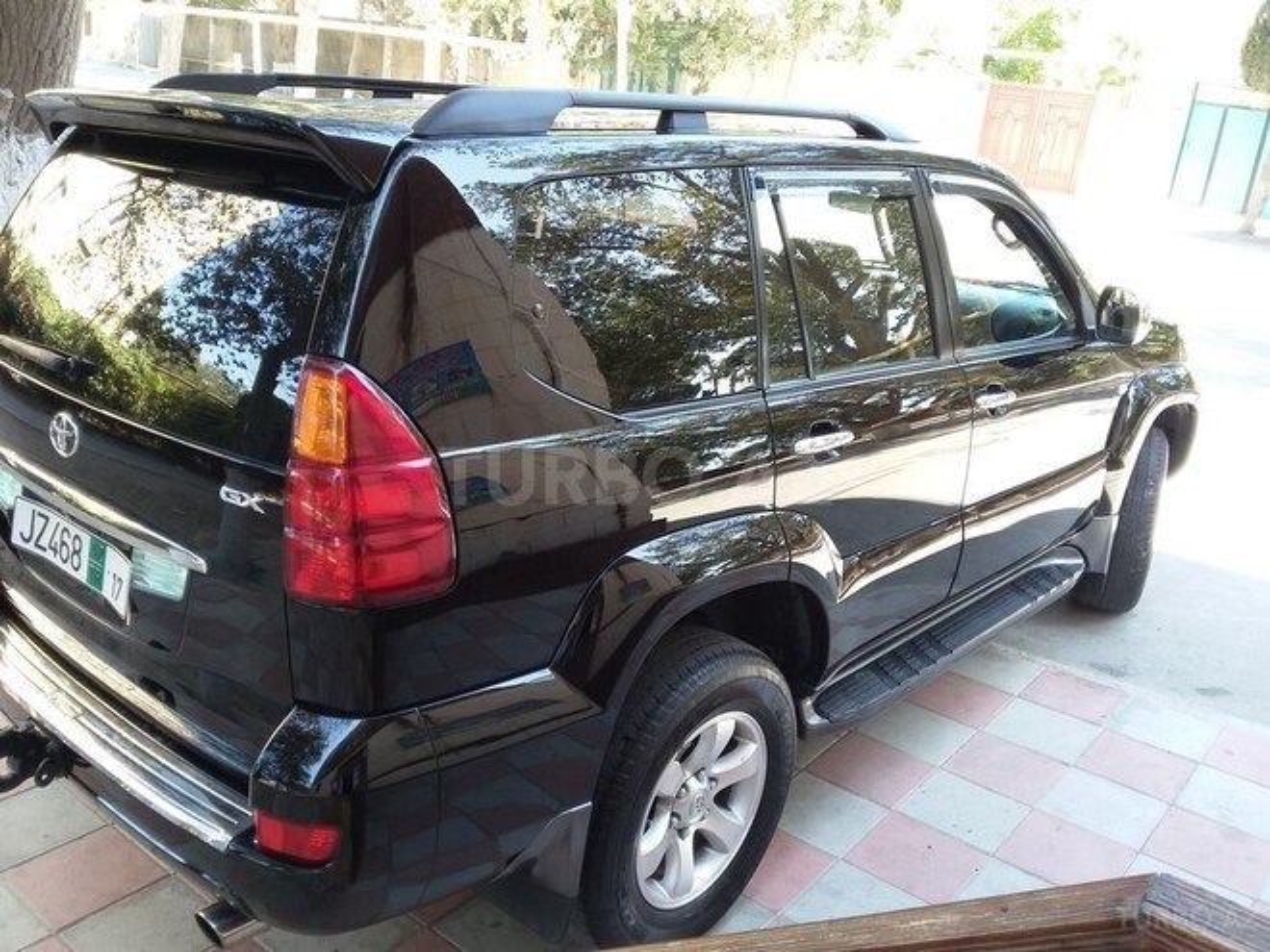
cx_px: 635
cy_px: 476
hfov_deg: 58.4
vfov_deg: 45.4
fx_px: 1137
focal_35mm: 31
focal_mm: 3.3
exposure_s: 1/50
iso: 64
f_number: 2.2
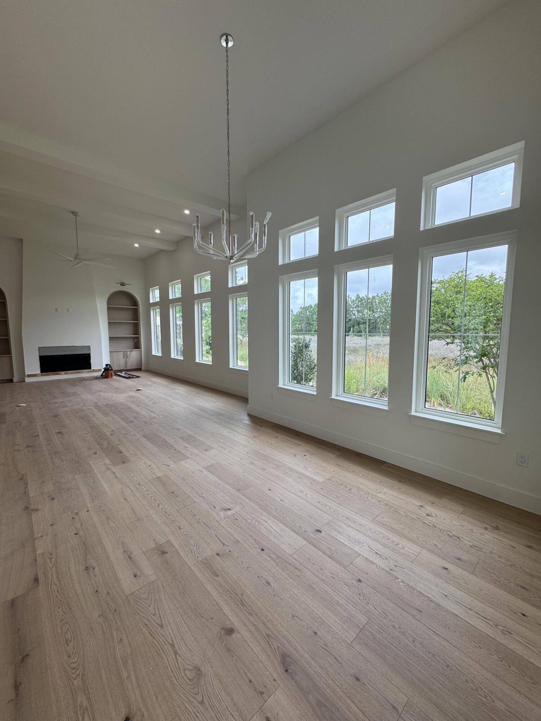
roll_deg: +0.5
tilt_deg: -5.1
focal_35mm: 14
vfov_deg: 102.1
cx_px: 270
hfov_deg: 85.7
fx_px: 292
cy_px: 360
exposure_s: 1/170
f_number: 2.2
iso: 40
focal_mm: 2.22
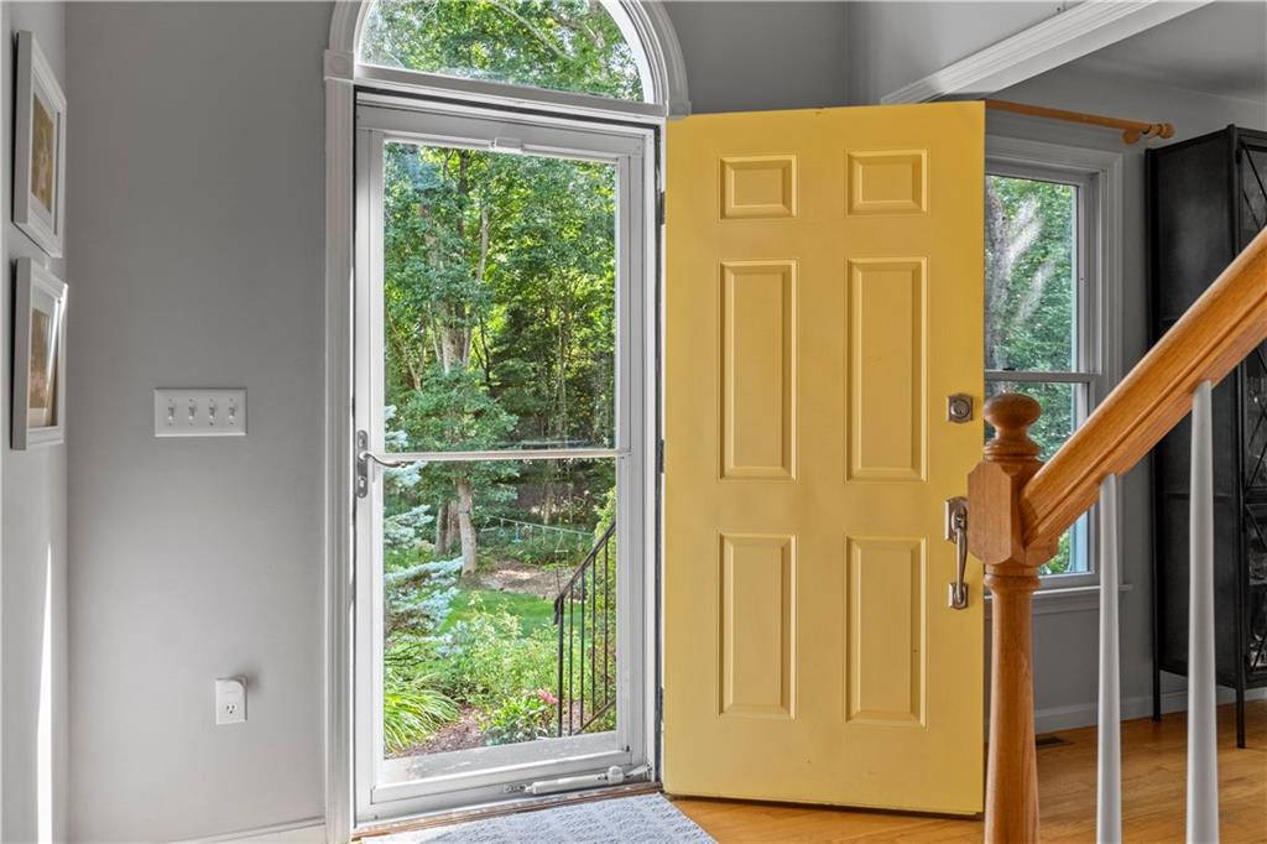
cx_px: 634
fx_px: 950
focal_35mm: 27
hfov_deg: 67.4
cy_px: 422
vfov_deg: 47.9
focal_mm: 18
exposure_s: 1/25
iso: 320
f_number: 7.1
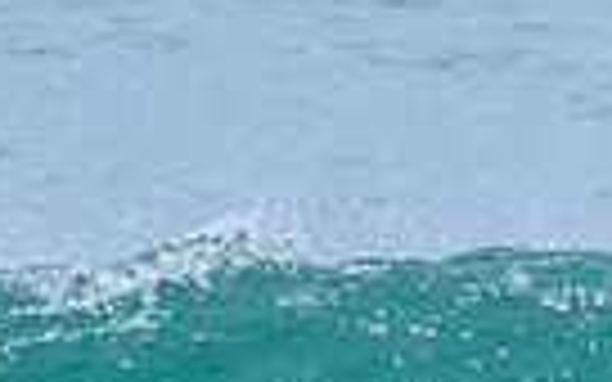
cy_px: 531
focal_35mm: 4746
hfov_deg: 0.4
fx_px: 79158
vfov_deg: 0.3
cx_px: 839
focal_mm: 800
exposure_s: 1/2000
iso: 1000
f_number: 11
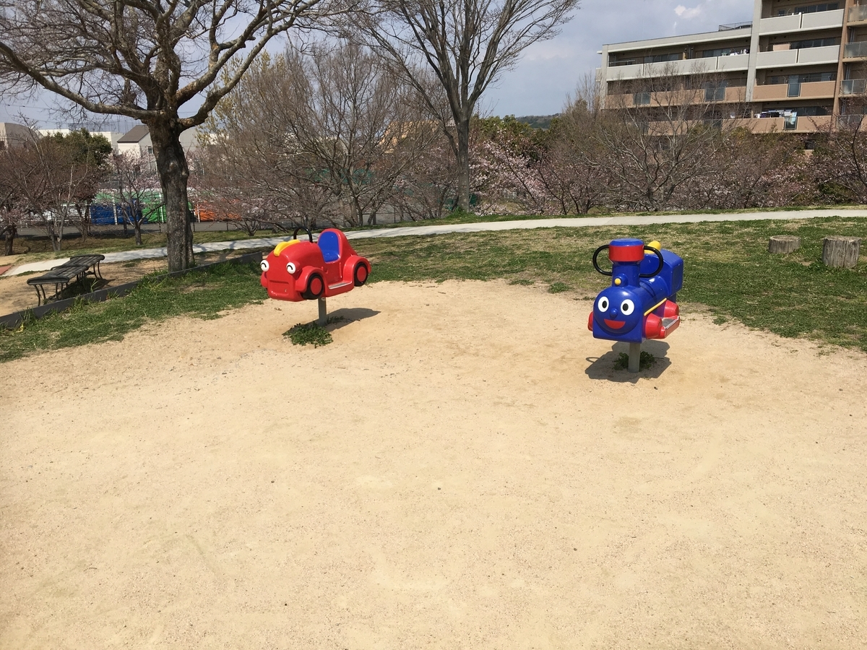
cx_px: 434
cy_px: 325
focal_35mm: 29
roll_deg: +0.2
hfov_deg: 61.7
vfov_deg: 48.2
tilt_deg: -17.2
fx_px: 726
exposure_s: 1/2959
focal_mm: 4.15
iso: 25
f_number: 2.2
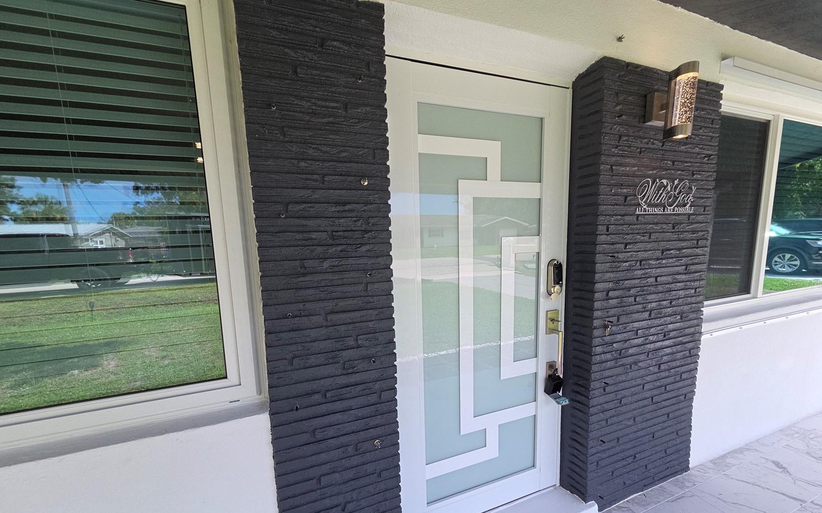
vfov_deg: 78.4
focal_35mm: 14
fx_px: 314
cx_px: 414
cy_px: 283
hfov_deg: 105.3
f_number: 2.2
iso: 50
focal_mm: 2.2
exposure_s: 1/383
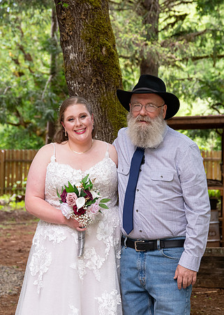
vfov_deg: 20.0
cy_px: 142
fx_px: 889
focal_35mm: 100
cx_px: 107
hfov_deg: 14.4
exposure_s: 1/320
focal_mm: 62
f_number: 4
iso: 800
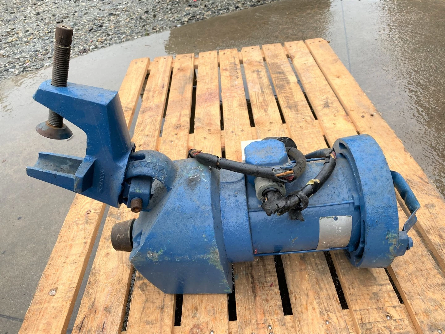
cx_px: 222
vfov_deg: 53.1
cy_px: 167
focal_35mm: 26
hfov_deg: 67.3
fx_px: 334
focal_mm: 4.25
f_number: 1.8
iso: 80
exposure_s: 1/122
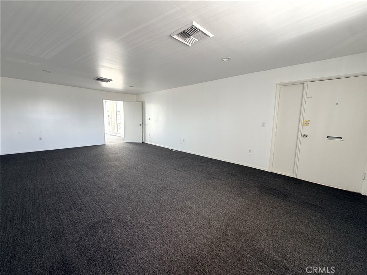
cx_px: 184
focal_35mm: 14
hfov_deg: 102.1
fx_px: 148
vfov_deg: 85.7
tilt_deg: -6.4
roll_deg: -0.4
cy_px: 138
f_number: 2.2
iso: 160
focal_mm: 2.22
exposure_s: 1/121
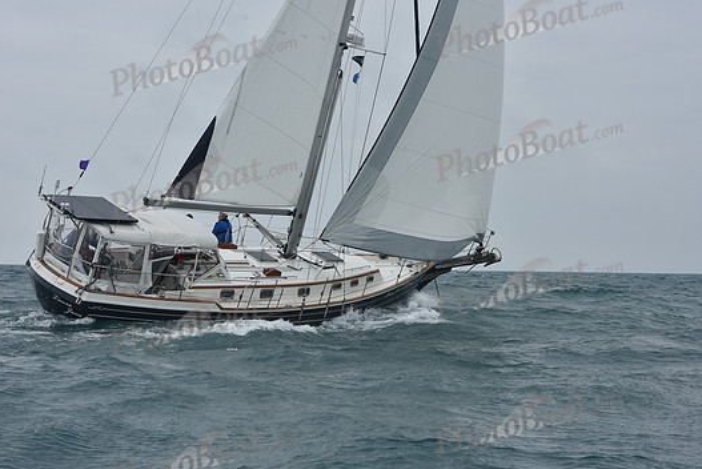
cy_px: 235
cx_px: 368
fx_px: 1502
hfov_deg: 26.3
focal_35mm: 77
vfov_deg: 17.7
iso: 250
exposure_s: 1/800
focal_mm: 70
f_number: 9
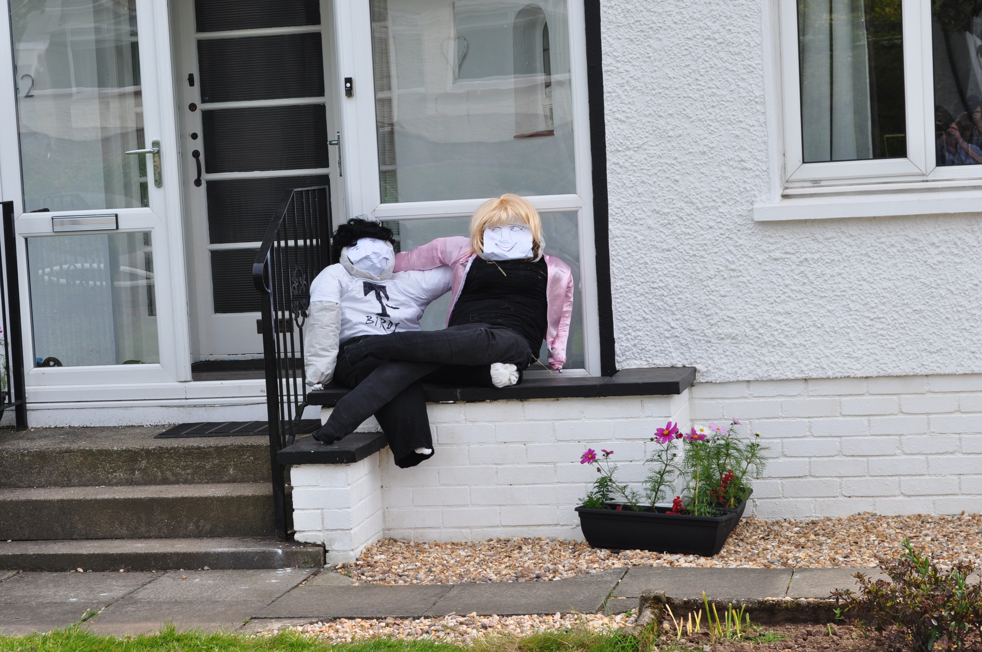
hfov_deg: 24.6
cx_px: 491
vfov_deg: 16.5
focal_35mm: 82
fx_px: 2248
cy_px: 326
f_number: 10
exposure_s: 1/250
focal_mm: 55
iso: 250
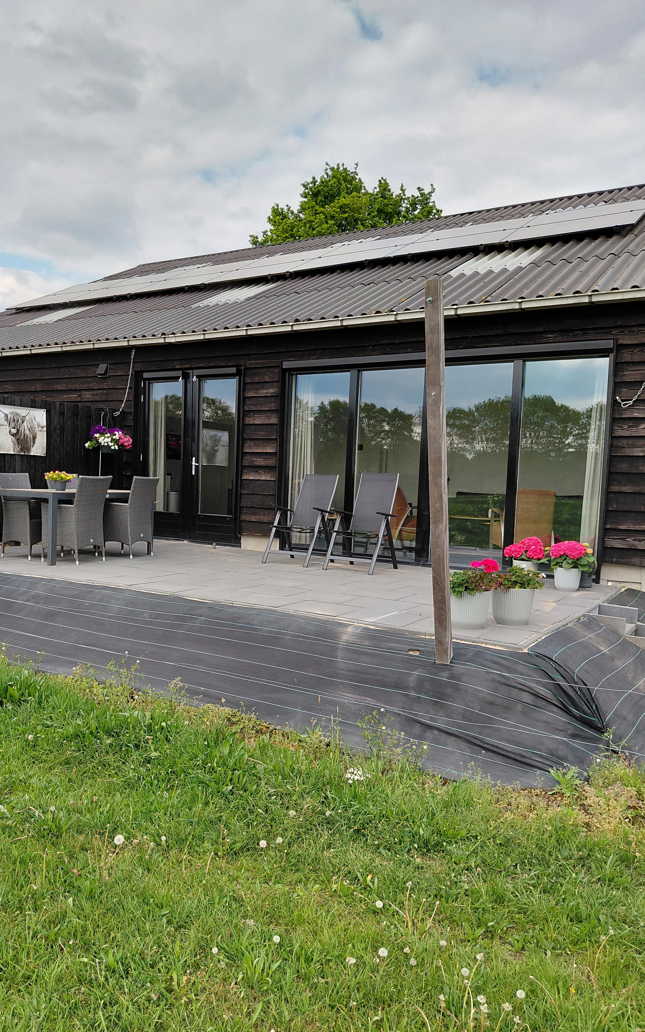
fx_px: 759
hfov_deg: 45.8
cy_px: 525
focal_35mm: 27
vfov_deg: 68.4
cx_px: 258
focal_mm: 4.69
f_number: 1.8
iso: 50
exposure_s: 1/1053
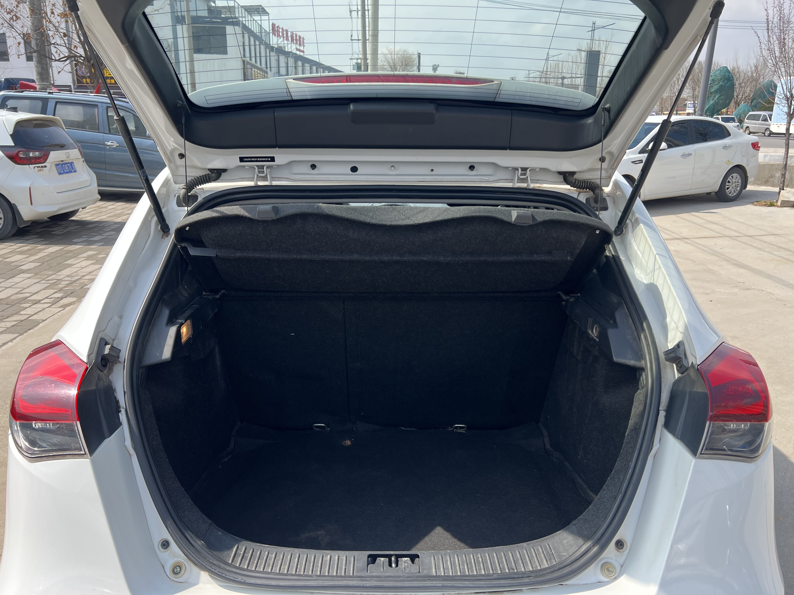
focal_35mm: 26
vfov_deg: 53.1
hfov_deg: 67.3
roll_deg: -0.4
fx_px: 596
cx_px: 397
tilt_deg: -17.0
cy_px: 298
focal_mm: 5.7
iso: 50
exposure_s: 1/1238
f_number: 1.5
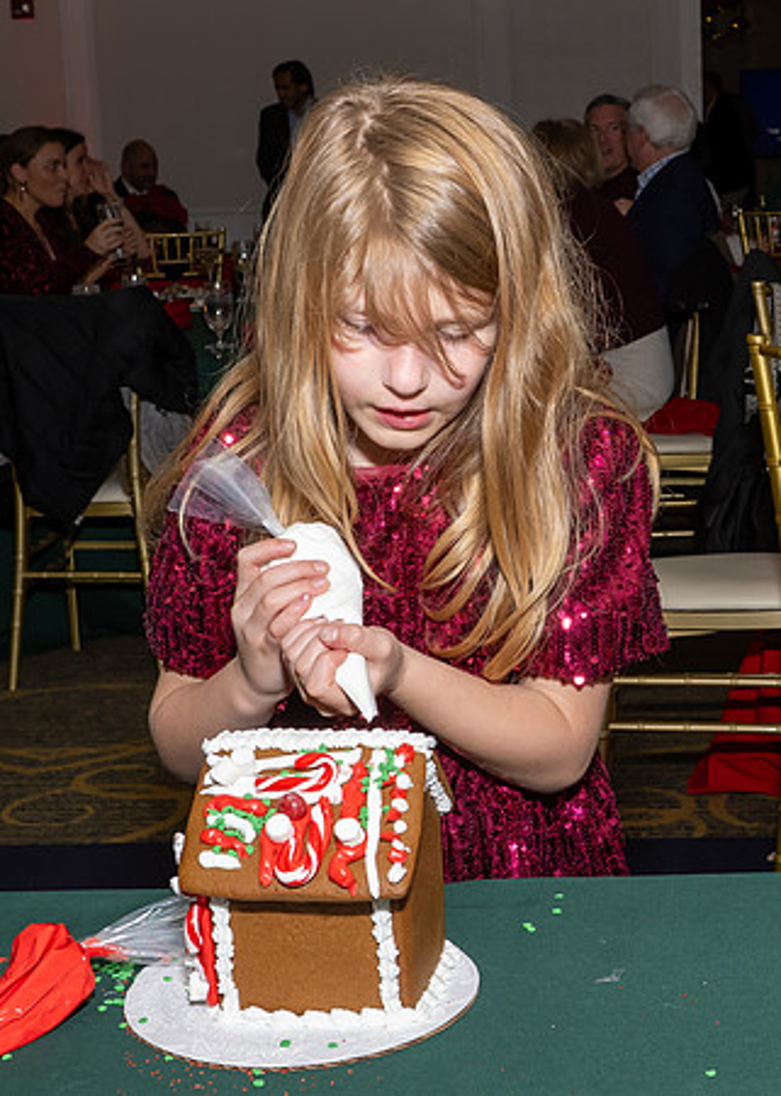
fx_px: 1983
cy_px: 480
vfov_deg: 30.8
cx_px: 518
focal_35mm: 64
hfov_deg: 22.2
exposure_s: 1/250
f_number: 8
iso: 800
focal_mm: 24
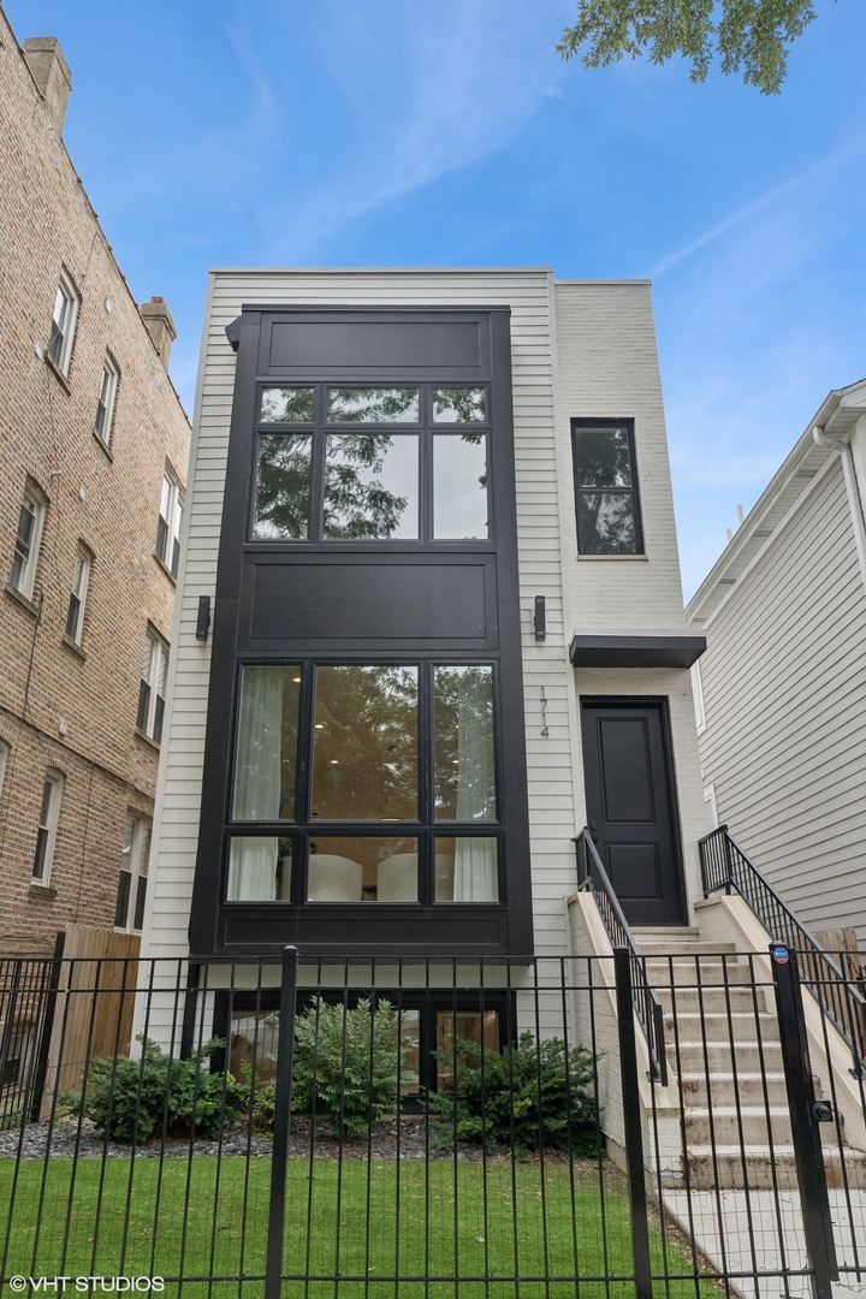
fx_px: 902
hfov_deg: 51.3
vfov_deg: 71.5
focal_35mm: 25
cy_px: 650
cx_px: 433
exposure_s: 1/125
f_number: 8
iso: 200
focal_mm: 25
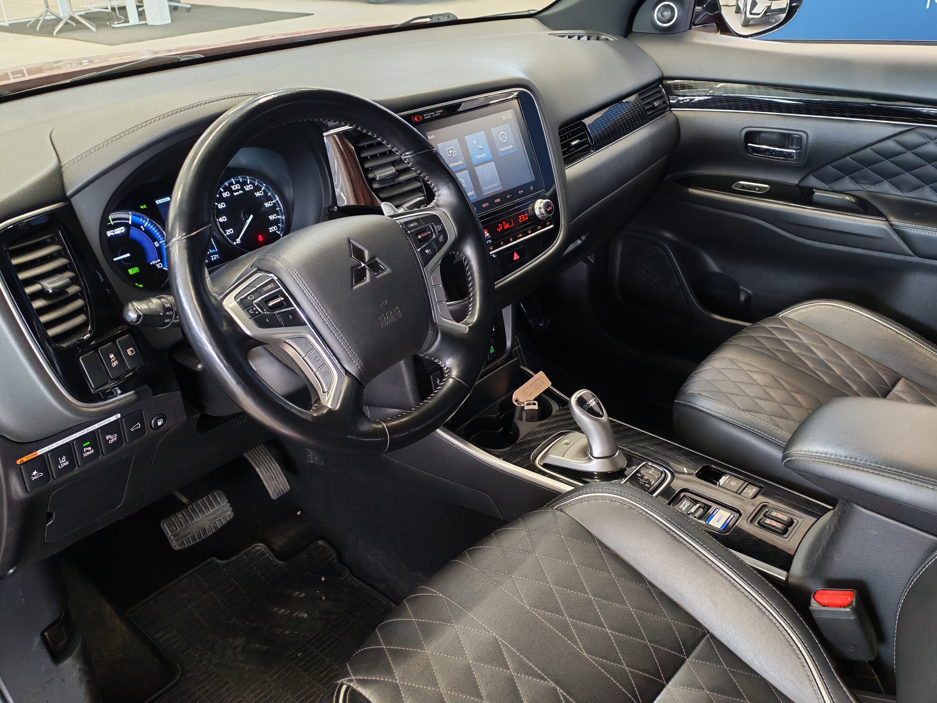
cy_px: 352
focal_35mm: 32
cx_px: 468
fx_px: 866
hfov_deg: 56.8
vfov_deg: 44.2
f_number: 1.9
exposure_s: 1/50
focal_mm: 6.12
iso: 925
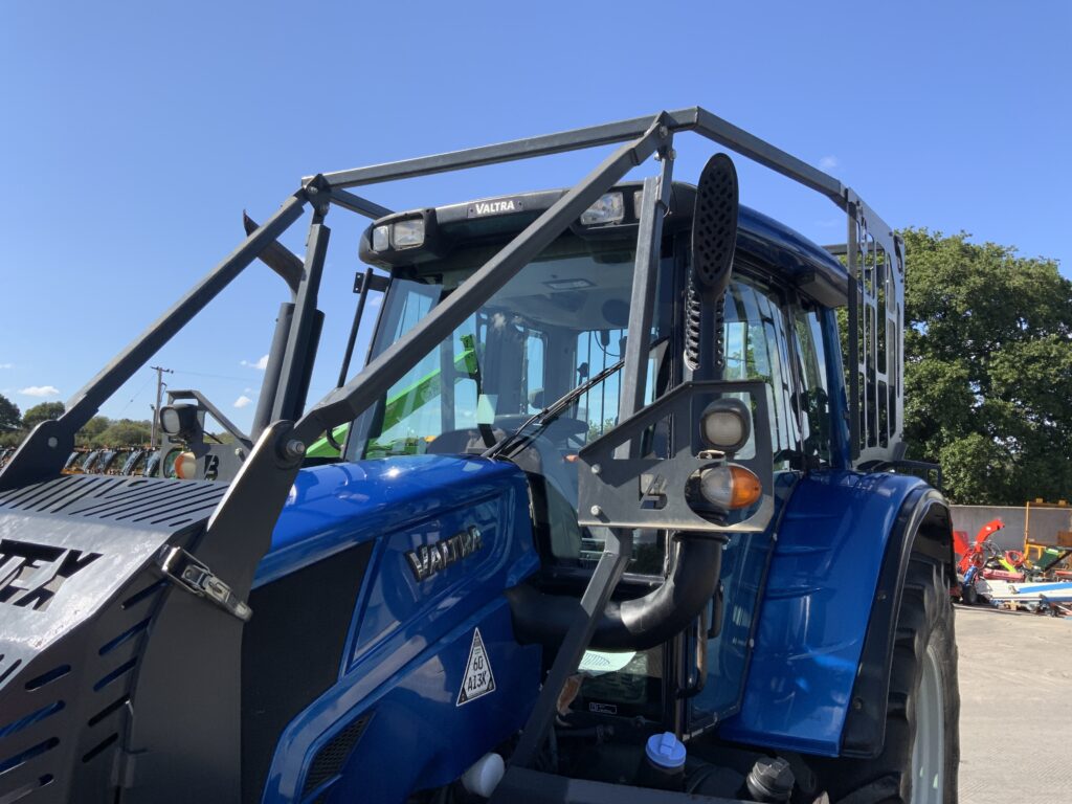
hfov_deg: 61.7
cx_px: 536
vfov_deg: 48.2
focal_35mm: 29
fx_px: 898
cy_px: 402
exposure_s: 1/1076
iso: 16
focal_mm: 3
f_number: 1.8
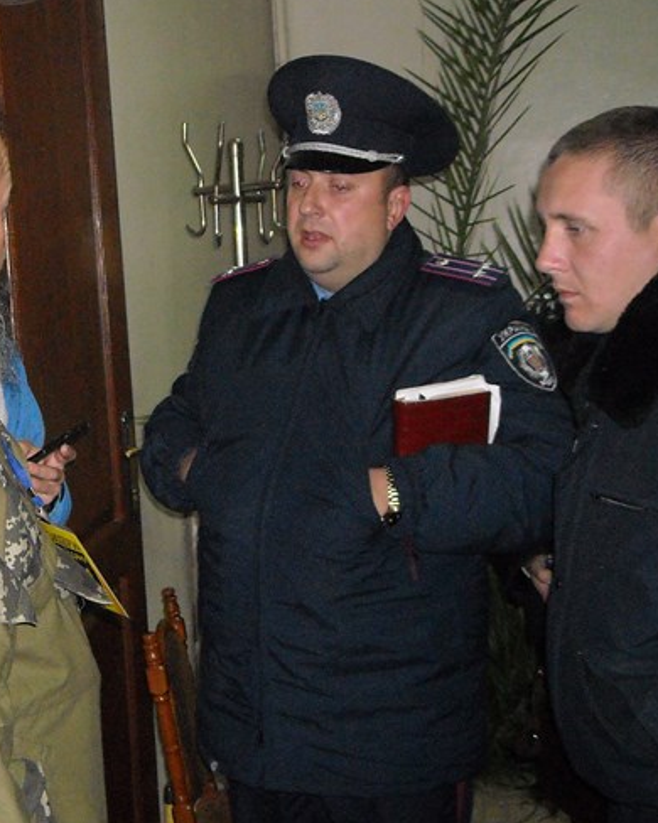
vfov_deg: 33.5
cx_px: -5
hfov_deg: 25.7
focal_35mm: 56
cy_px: 359
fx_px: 1364
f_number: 2.8
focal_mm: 5.7
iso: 400
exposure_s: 1/60
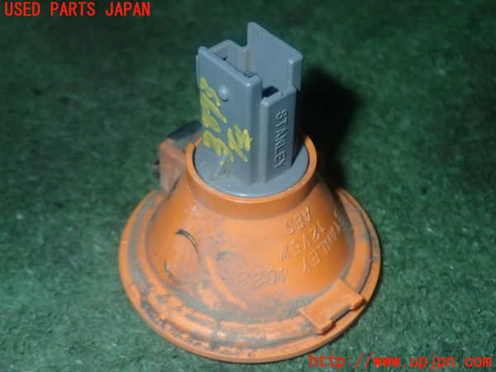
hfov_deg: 33.2
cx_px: 248
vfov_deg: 25.2
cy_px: 186
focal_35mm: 58
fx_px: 831
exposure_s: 1/60
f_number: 10
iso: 400
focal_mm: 10.35
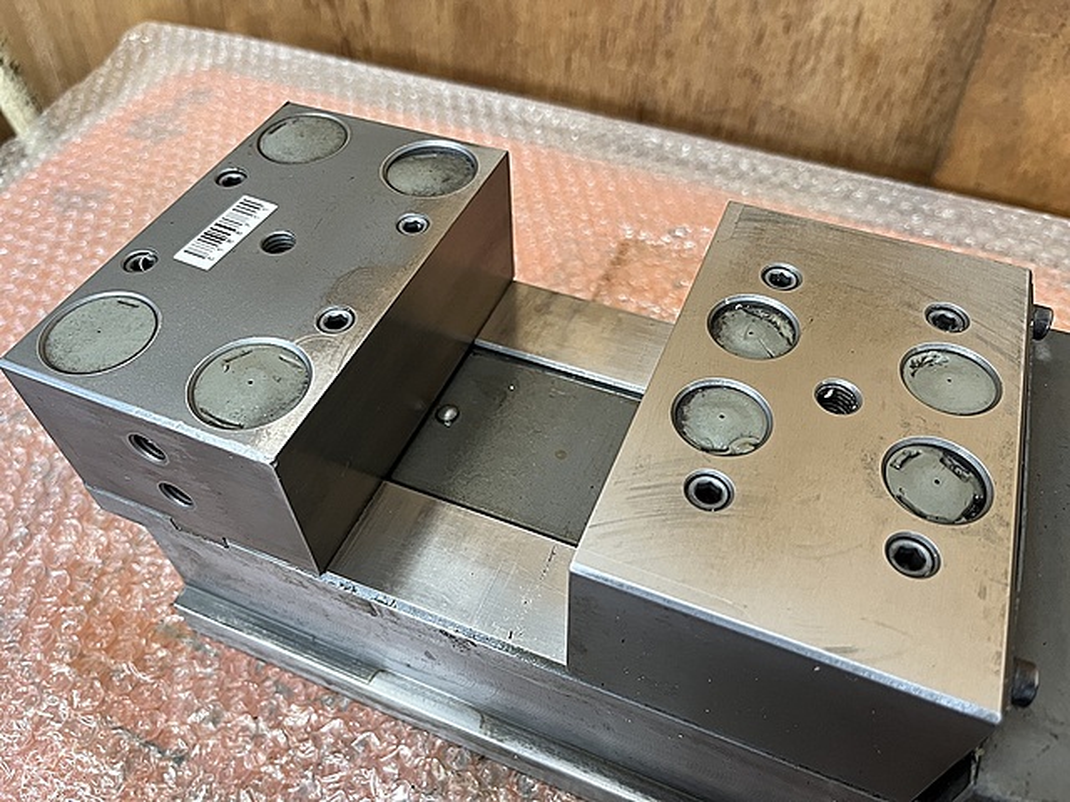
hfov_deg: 67.3
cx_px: 535
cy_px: 401
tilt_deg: -50.2
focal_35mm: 26
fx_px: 804
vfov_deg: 53.1
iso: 160
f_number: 1.6
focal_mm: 5.1
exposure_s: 1/60
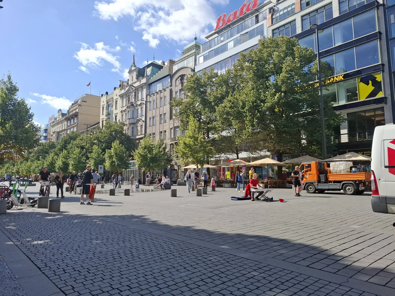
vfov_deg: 58.9
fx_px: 262
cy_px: 148
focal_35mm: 23
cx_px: 198
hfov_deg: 73.9
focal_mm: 5.54
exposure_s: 1/2132
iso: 50
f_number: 1.8
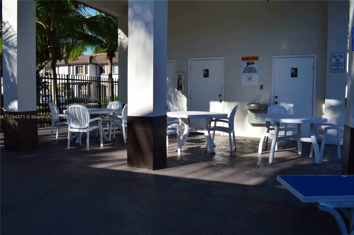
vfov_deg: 47.8
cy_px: 118
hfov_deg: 67.4
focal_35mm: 27
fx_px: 265
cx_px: 177
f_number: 10
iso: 400
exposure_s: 1/320
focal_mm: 18
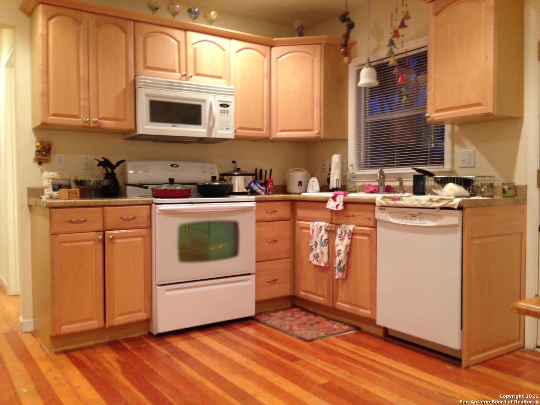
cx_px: 270
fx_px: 515
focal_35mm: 33
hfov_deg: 55.4
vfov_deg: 42.9
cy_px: 202
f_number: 2.4
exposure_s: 1/20
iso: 200
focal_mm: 4.12
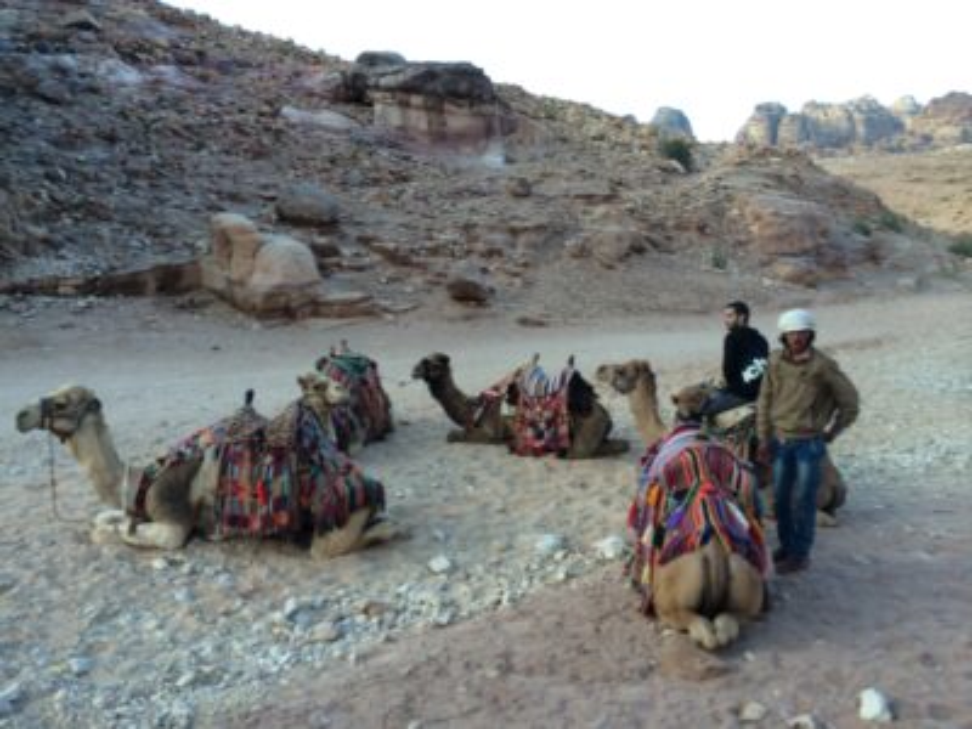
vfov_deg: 46.8
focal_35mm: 30
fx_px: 842
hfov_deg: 60.0
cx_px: 486
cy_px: 364
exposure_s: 1/176
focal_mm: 4.12
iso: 32
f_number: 2.2
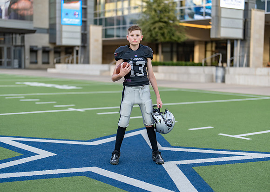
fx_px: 455
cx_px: 142
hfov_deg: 33.1
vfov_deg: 23.9
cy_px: 107
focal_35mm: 59
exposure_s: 1/1600
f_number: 1.2
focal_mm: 50
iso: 100
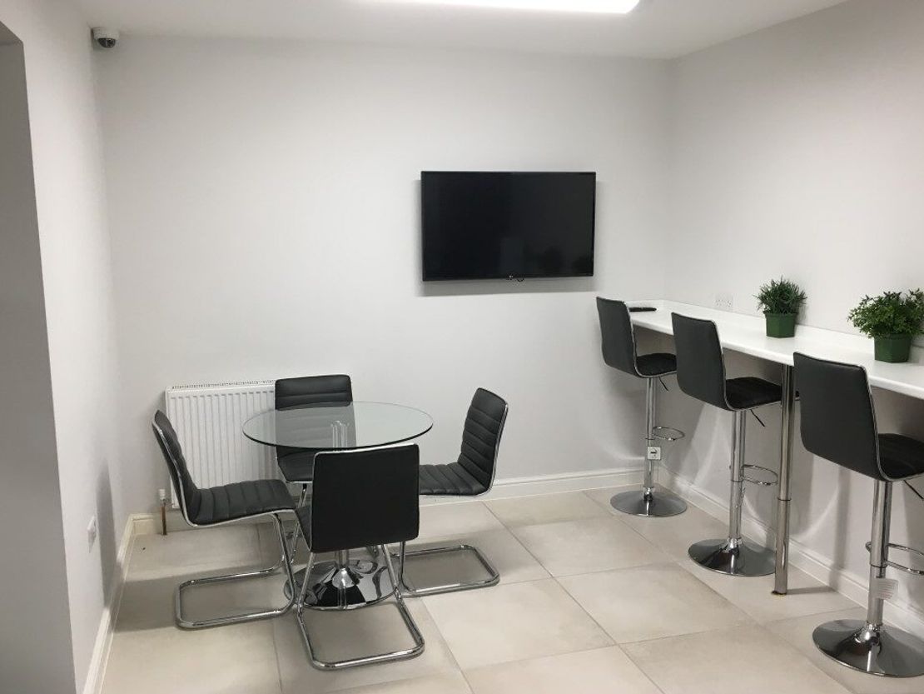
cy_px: 347
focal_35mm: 29
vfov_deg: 48.2
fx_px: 774
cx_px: 462
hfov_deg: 61.6
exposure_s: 1/33
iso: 40
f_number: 2.2
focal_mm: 4.15
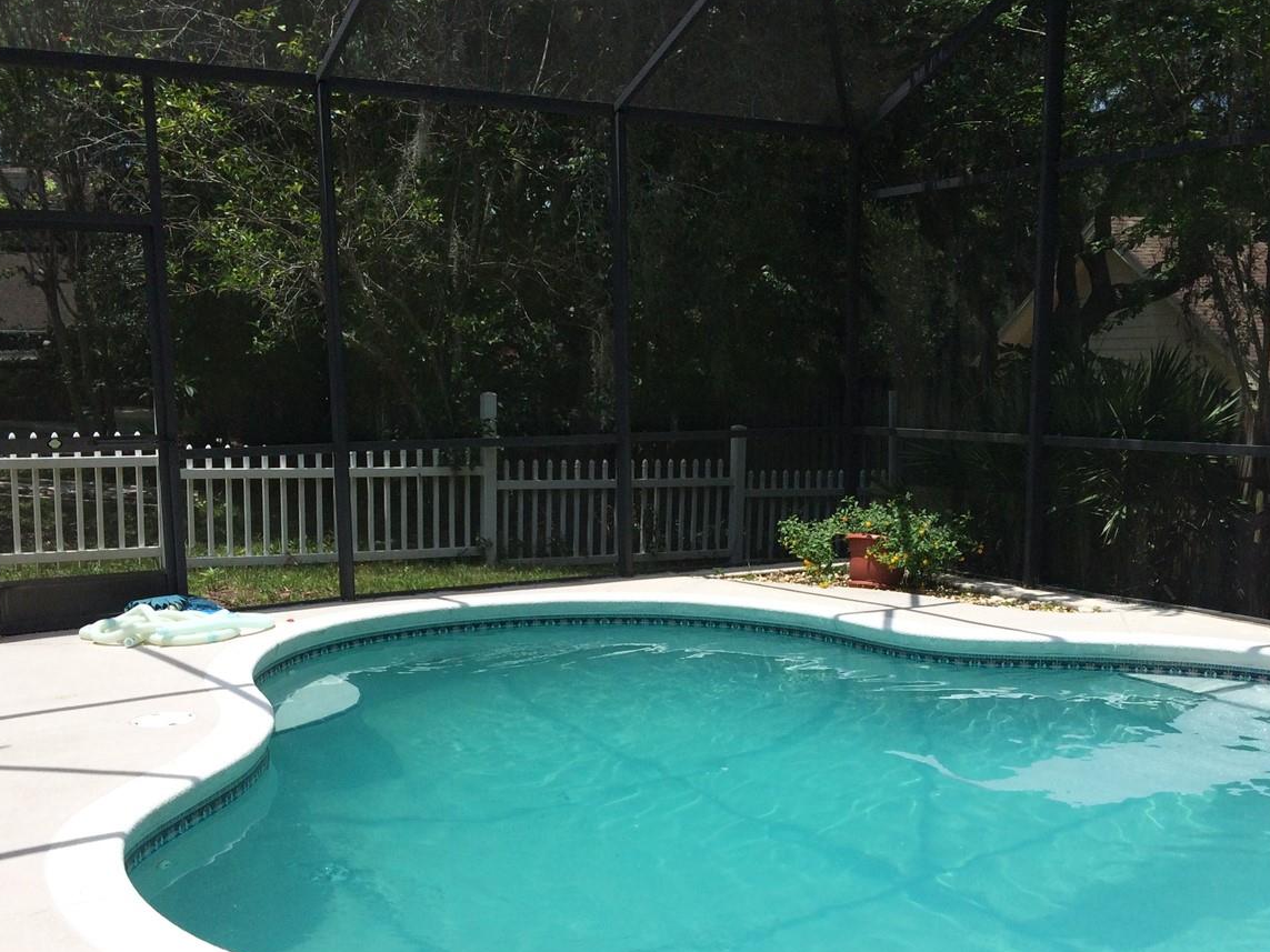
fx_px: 1541
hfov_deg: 44.7
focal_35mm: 42
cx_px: 693
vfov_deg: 34.1
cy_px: 619
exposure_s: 1/2564
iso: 40
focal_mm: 4.12
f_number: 2.2
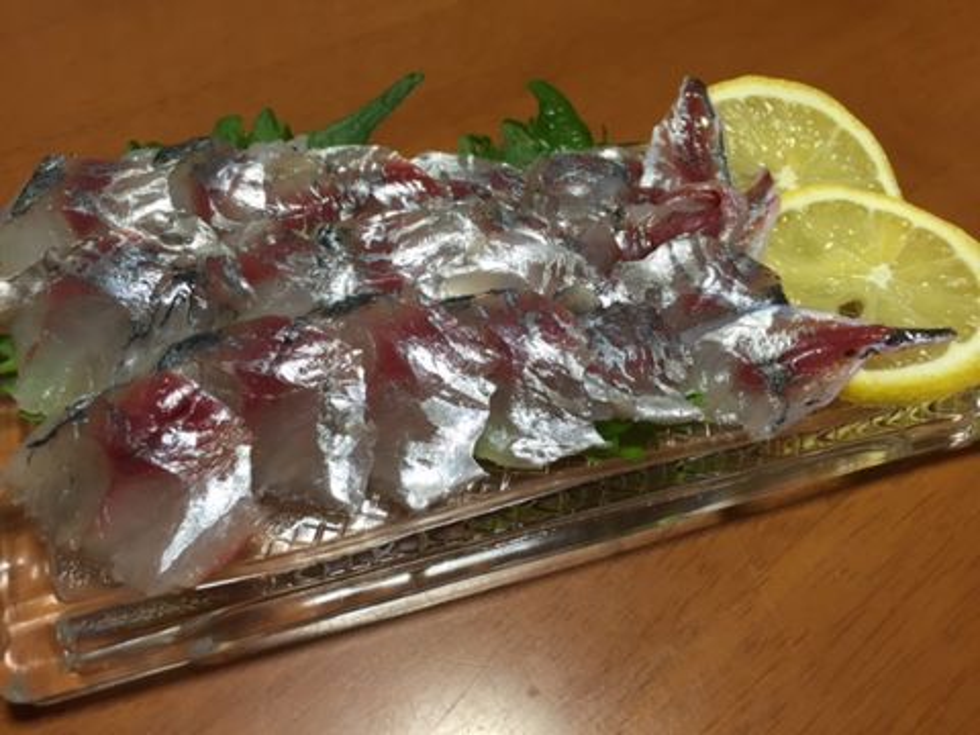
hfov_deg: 61.7
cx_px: 490
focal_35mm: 29
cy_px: 368
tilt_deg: -52.1
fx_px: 821
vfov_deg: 48.2
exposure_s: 1/30
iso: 80
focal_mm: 4.15
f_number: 2.2
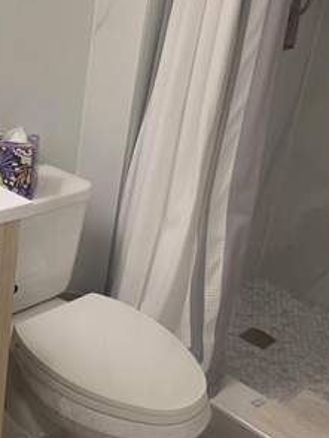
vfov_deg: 38.1
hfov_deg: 28.7
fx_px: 633
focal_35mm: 50
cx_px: 85
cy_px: 206
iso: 250
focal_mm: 6.3
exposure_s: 1/120
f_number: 1.7
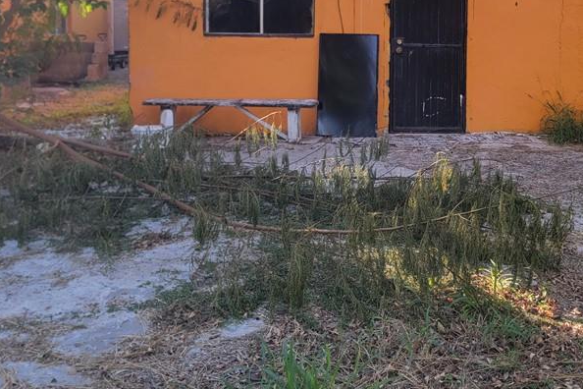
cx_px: 358
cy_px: 43
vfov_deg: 29.9
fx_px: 696
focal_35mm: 43
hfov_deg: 45.1
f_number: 1.8
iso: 20
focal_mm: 6.7
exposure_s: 1/120
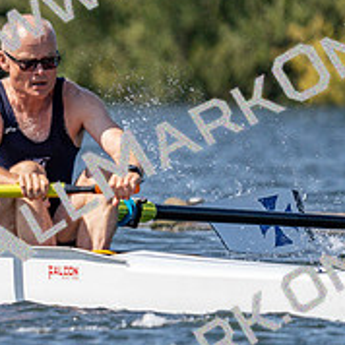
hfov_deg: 1.3
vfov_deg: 1.3
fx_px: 15617
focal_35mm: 1385
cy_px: 115
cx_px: -207
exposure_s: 1/2000
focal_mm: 500
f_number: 6.3
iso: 320
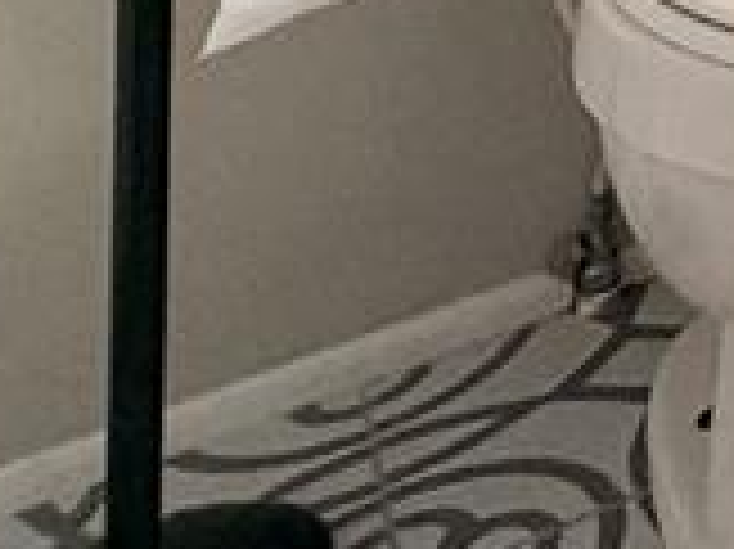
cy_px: -891
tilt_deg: -0.2
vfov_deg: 12.1
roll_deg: -0.6
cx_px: 1950
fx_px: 1865
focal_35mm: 88
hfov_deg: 13.2
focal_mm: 2.22
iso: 250
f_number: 2.2
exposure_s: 1/60
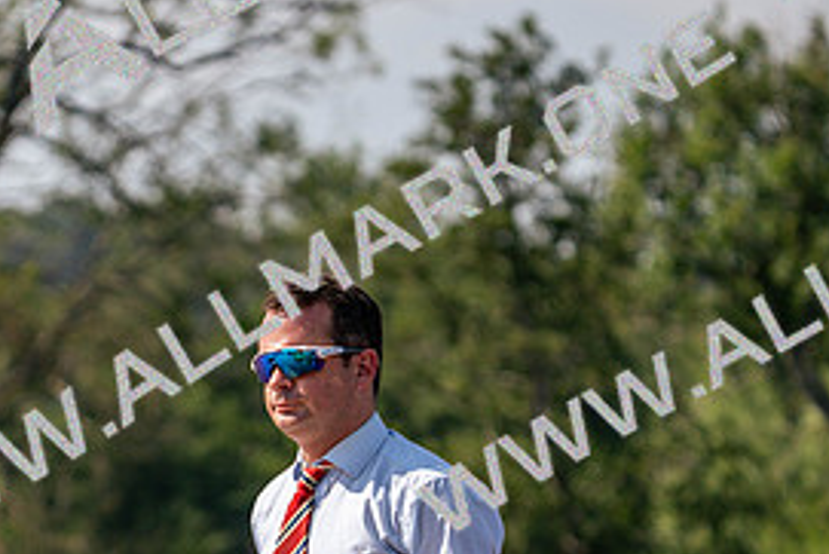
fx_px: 9861
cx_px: 193
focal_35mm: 428
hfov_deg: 4.8
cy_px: 583
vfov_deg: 3.2
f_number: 5.6
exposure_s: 1/1600
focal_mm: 200
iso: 200
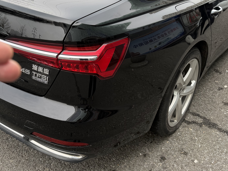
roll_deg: -2.5
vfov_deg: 36.4
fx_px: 257
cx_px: 102
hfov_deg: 47.8
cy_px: 54
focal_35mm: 39
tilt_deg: -26.5
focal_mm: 6.76
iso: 80
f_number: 1.78
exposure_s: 1/532
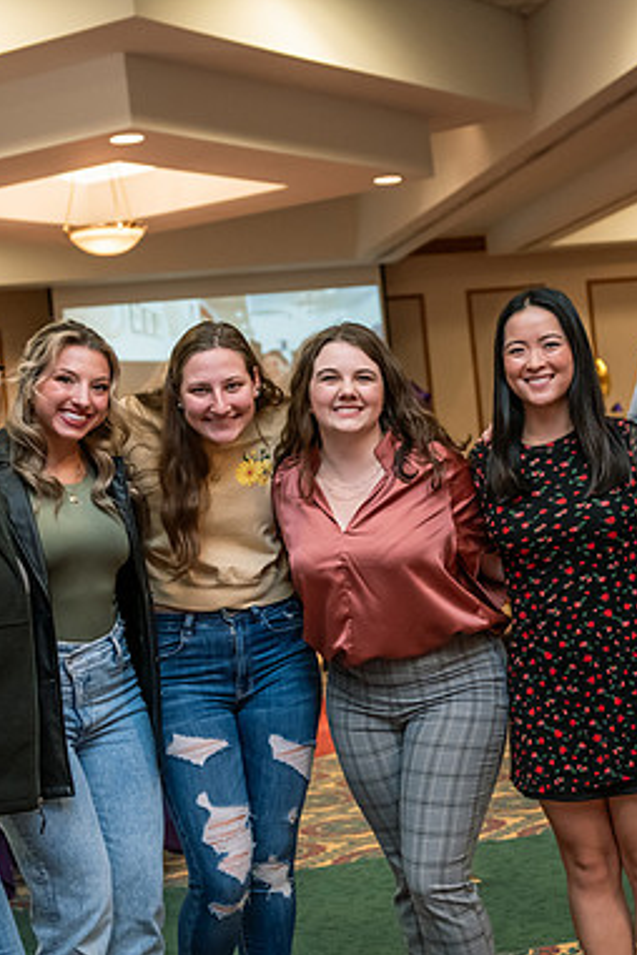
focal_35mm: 73
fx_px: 1937
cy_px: 478
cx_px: 374
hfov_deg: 18.7
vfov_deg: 27.7
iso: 1600
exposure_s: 1/160
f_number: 3.2
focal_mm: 48
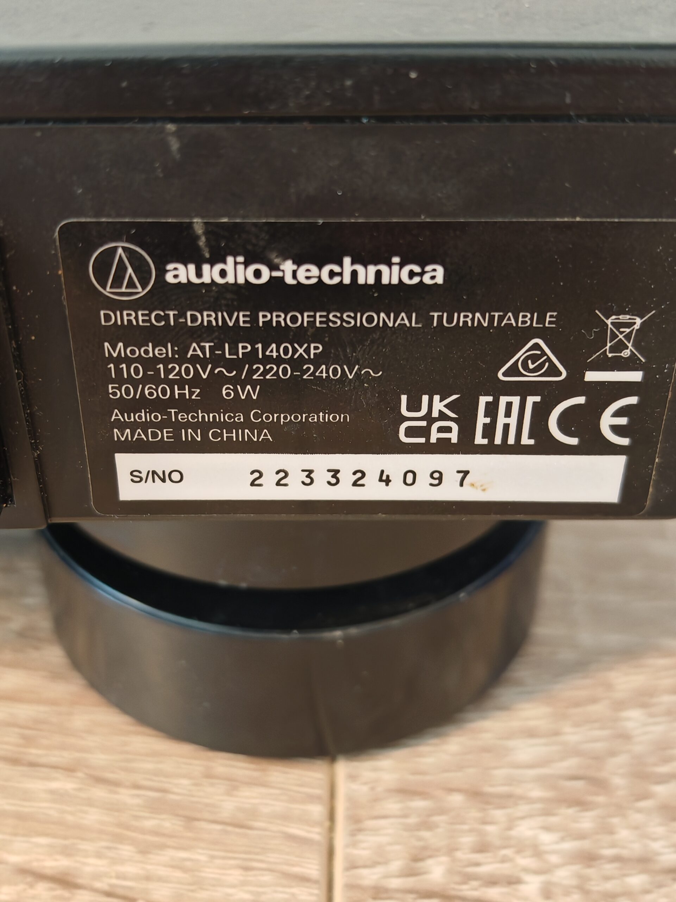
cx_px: 338
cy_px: 451
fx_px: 1146
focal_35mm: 44
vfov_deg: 42.9
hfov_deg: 32.9
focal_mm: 6.83
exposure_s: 1/33
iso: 1250
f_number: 2
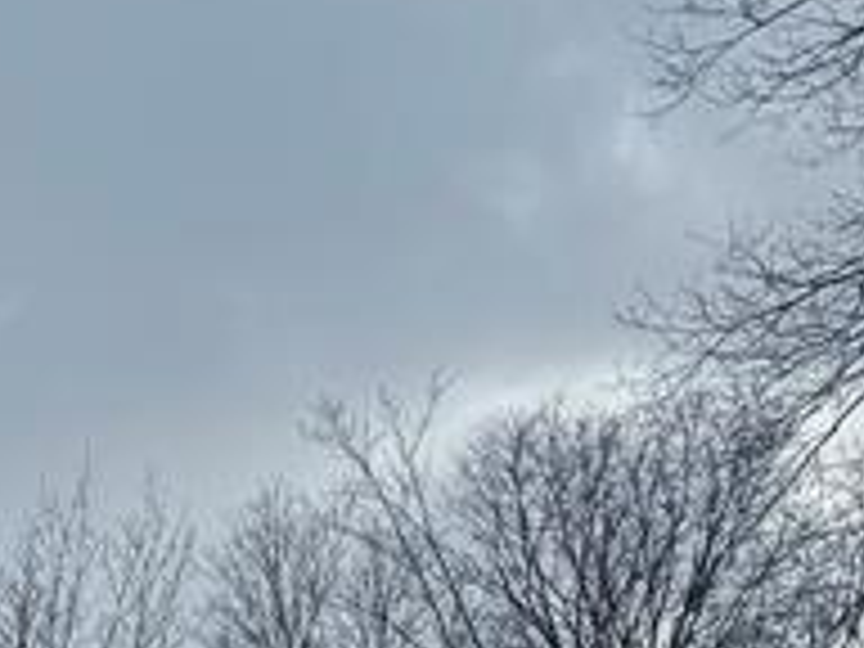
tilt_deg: +1.0
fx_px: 3195
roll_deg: -0.4
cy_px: 1660
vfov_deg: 9.9
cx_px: -828
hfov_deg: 13.4
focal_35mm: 128
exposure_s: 1/3413
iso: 80
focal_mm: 6.76
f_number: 1.78
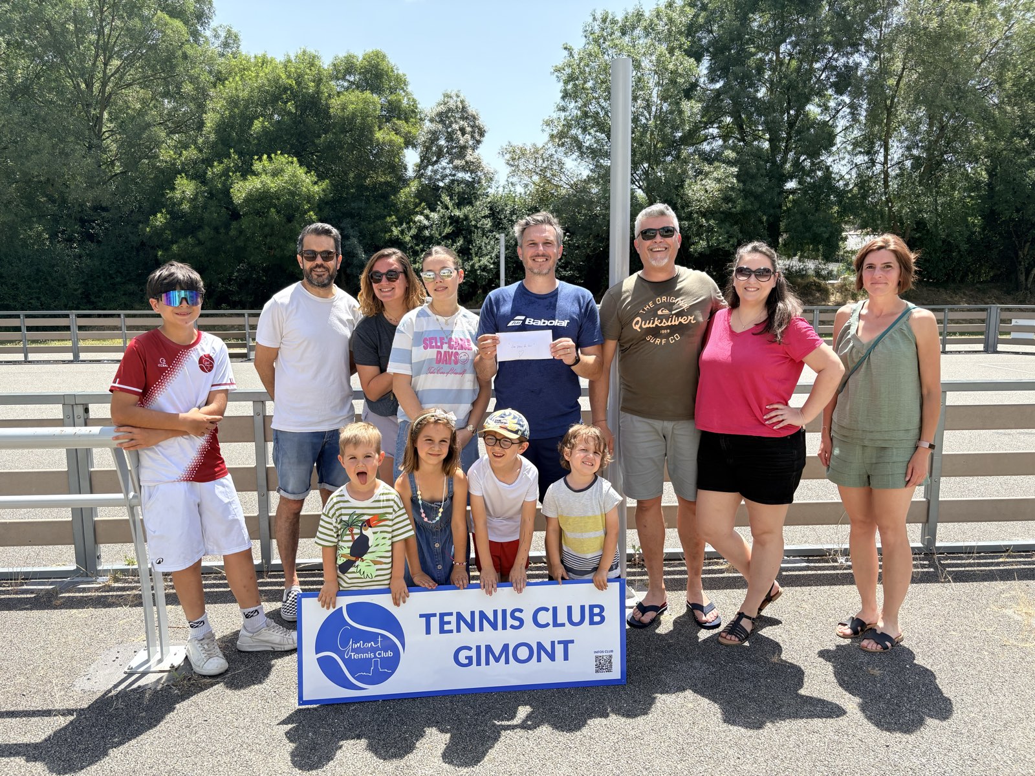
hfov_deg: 67.3
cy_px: 388
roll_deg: +0.0
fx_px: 777
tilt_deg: -7.0
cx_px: 518
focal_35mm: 26
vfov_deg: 53.1
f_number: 1.6
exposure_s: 1/1706
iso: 64
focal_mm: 5.96
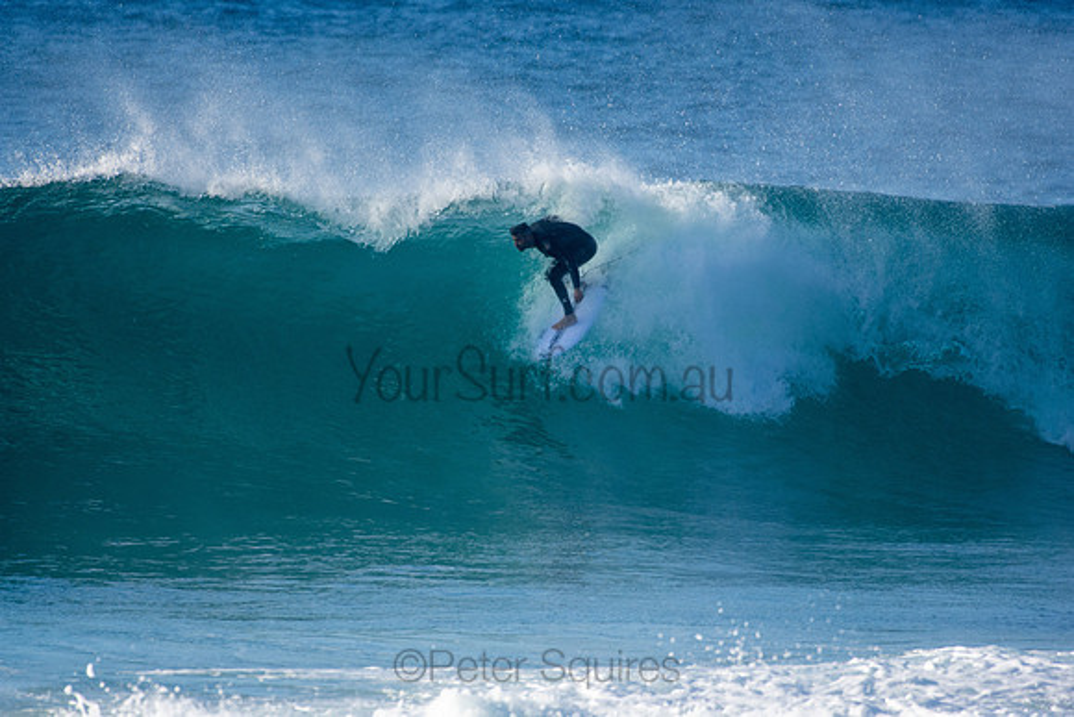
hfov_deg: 2.7
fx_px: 22379
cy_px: 358
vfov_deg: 1.8
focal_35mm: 750
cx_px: 537
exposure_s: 1/2000
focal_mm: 500
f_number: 5.6
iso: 560
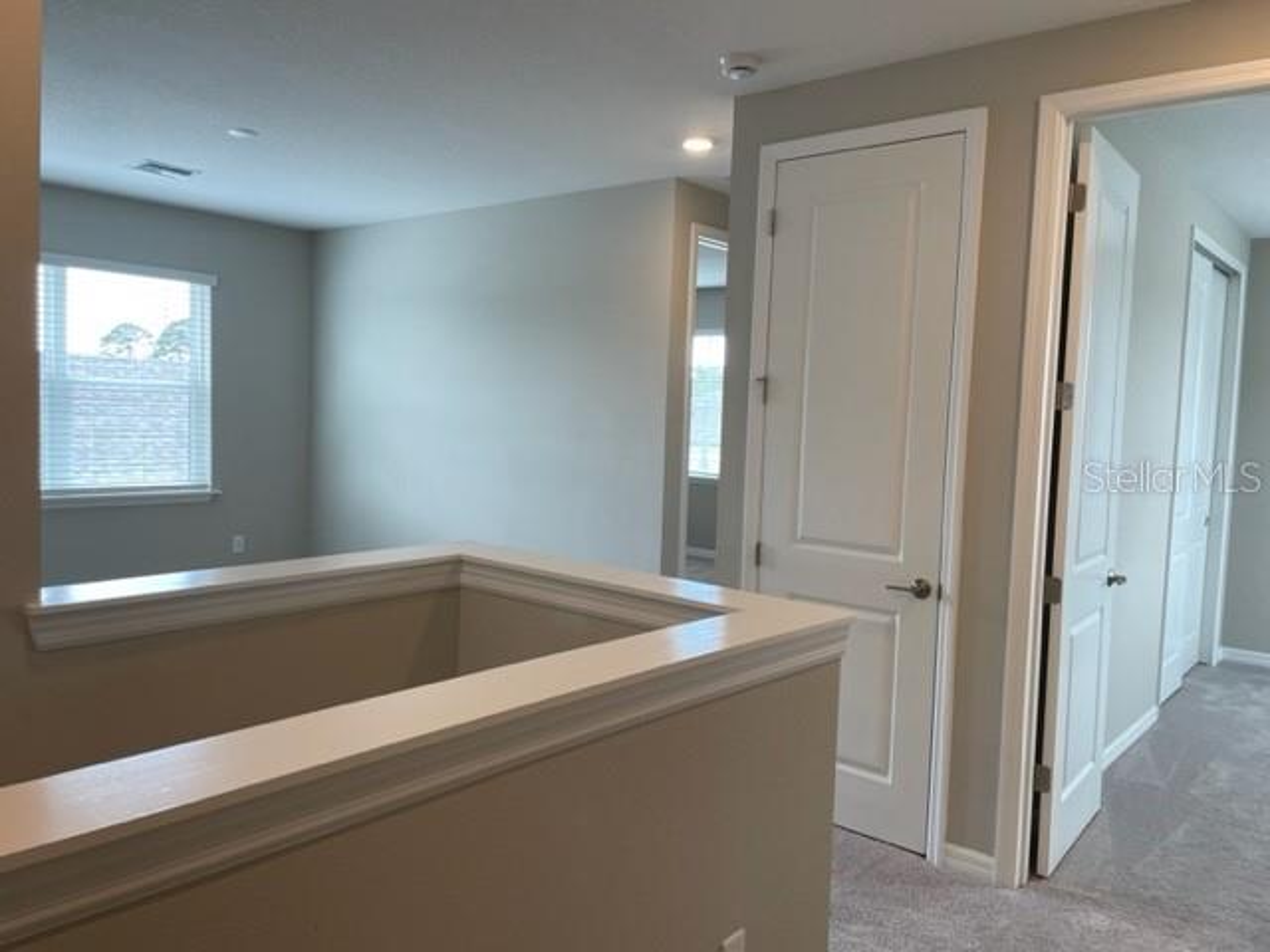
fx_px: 954
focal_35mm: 26
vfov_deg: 53.1
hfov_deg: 67.3
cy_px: 476
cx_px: 635
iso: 64
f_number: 1.6
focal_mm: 4.2
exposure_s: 1/120
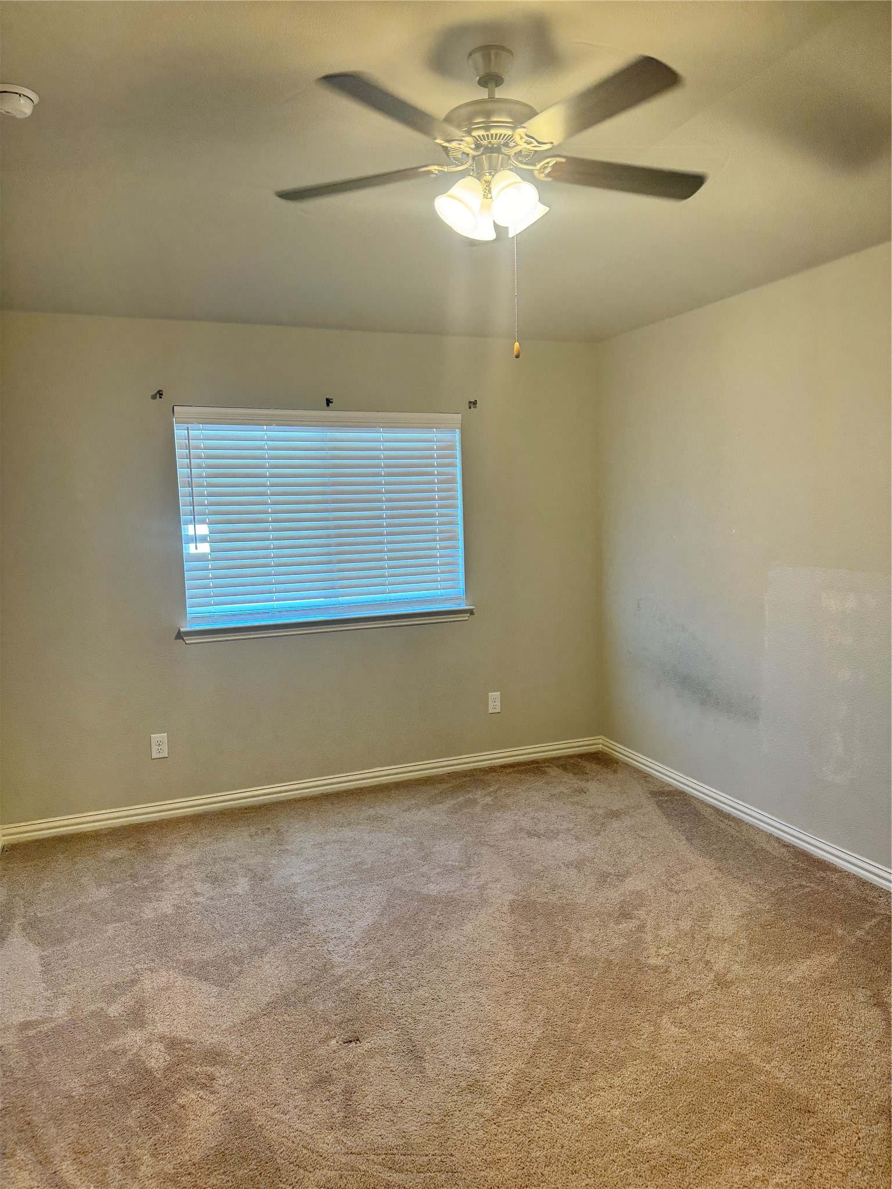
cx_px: 446
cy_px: 594
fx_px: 825
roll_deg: +0.9
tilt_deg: -8.4
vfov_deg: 71.6
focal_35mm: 24
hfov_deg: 56.8
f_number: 1.78
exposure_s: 1/120
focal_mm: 6.76
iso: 160
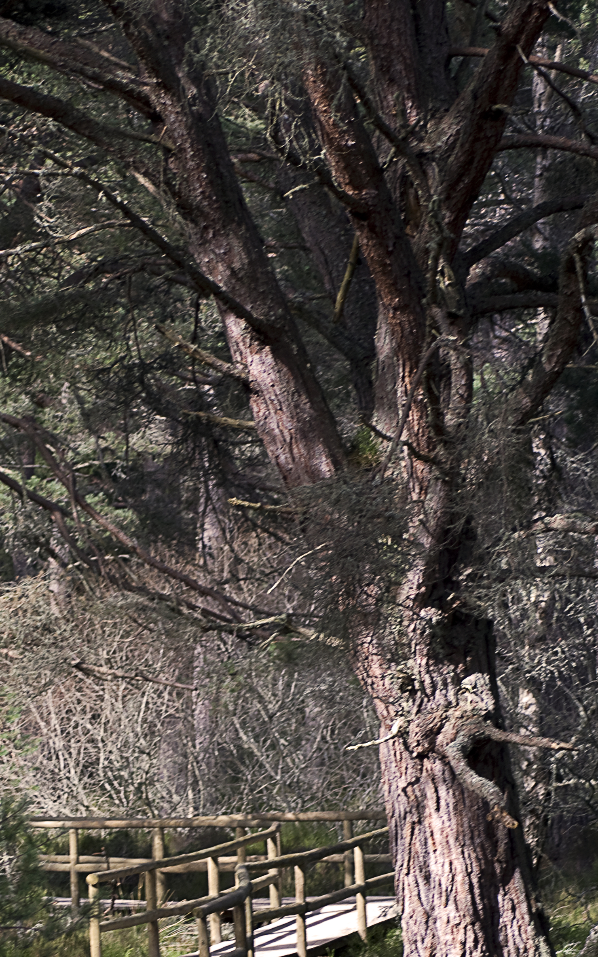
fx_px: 5551
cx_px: 332
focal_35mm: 213
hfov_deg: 6.2
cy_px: 503
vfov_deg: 9.9
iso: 100
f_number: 5.6
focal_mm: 85
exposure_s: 1/100
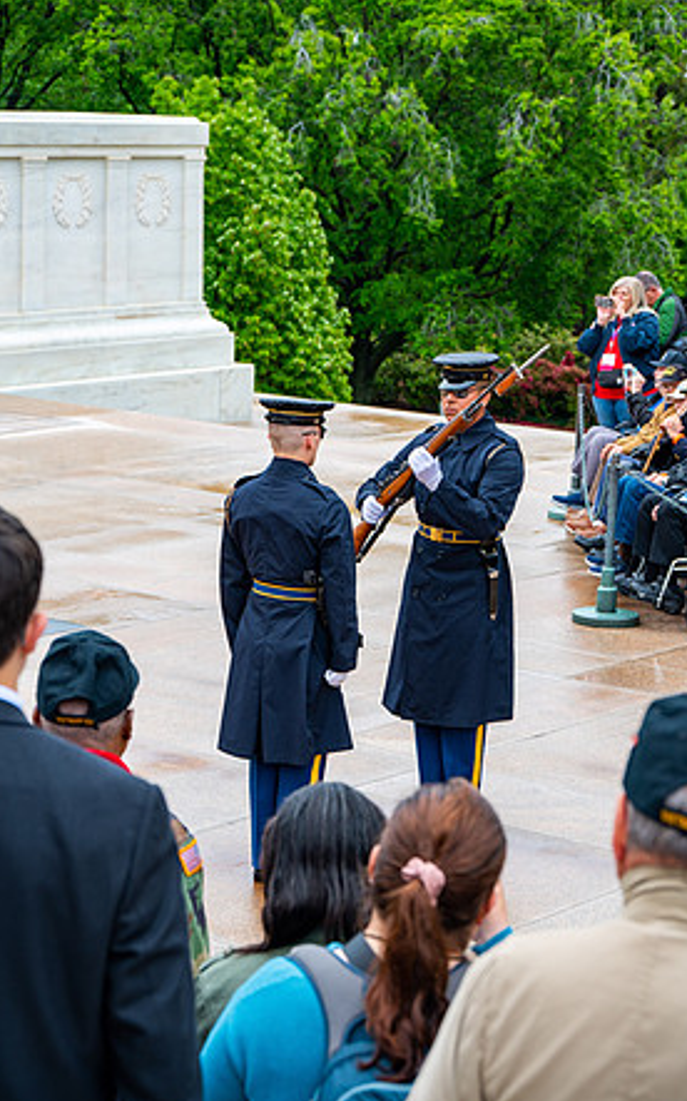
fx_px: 2488
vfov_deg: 24.9
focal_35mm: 83
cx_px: 350
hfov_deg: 15.7
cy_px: 543
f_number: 6.3
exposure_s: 1/100
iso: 180
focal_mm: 80
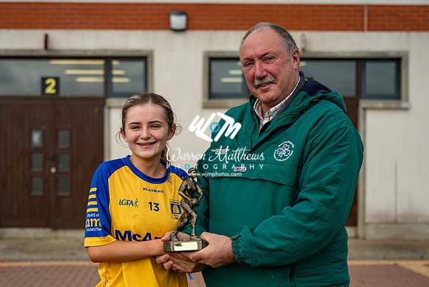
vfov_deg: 22.3
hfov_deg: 32.9
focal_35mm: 61
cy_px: 149
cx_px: 185
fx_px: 726
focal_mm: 50
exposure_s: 1/2000
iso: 100
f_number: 2.8
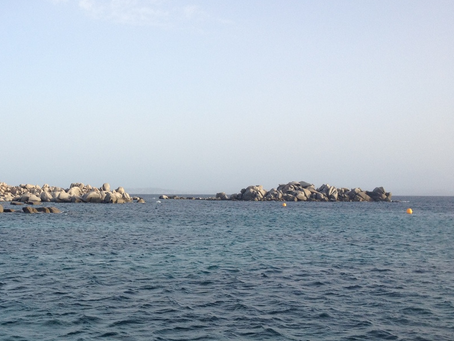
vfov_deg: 27.5
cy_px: 180
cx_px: 112
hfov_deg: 35.4
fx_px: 695
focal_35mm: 53
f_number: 2.4
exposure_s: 1/849
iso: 64
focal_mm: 4.28
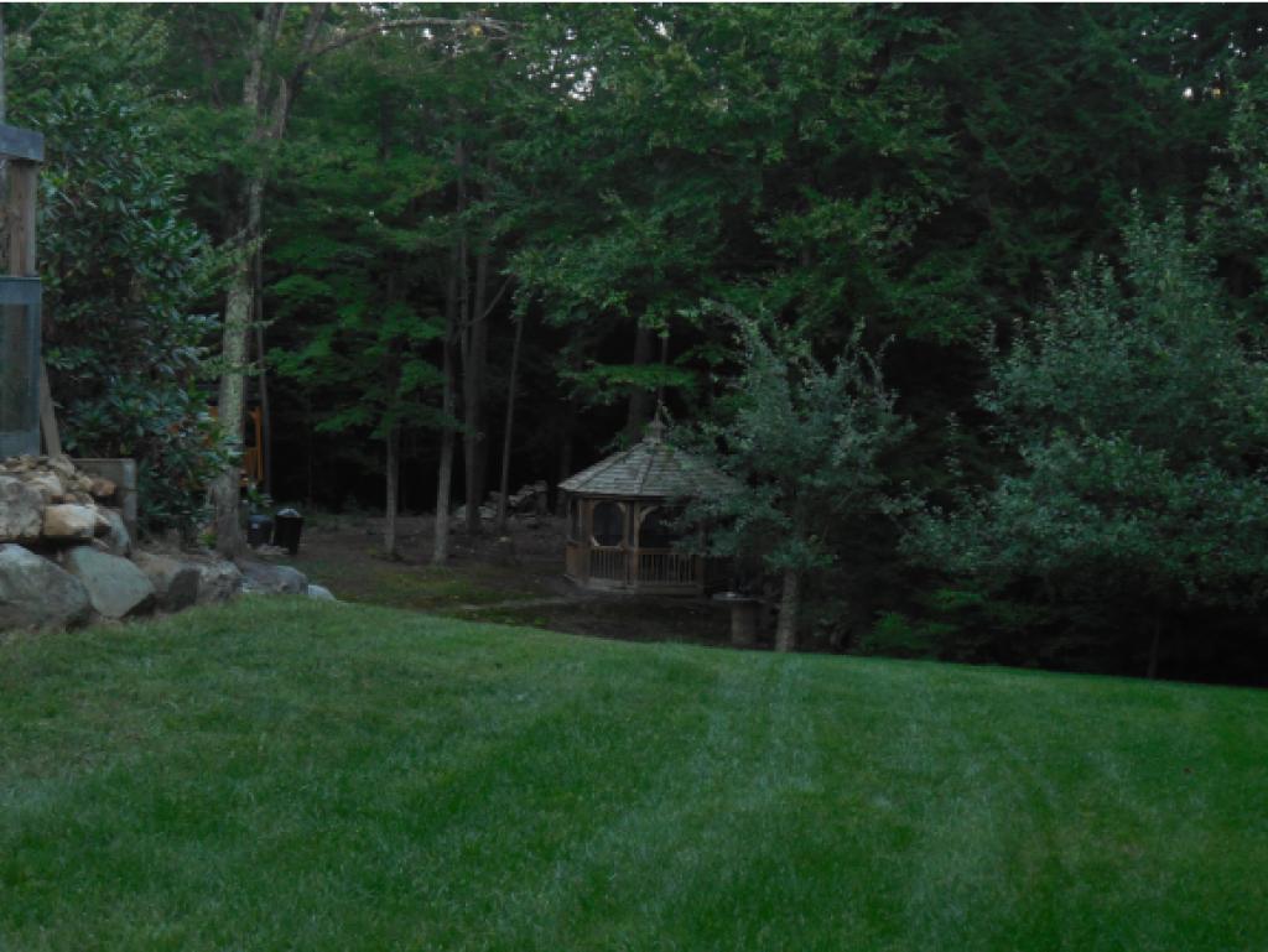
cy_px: 476
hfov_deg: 34.3
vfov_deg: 26.1
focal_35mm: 56
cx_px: 634
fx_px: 2052
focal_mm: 10
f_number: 5.2
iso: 400
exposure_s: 1/60
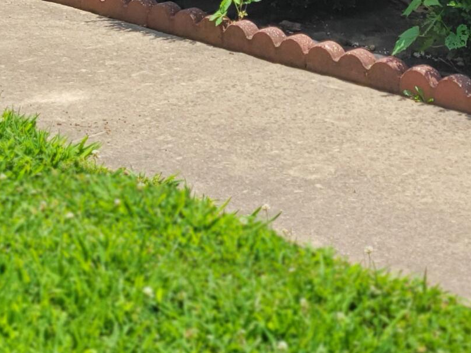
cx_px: 371
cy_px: -279
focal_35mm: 97
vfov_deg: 13.7
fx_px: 1320
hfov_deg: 20.0
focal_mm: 5.4
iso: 40
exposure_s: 1/1173
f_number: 1.8
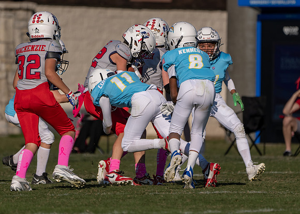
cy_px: 93
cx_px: 141
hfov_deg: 3.1
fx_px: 5602
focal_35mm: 658
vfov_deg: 2.2
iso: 160
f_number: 5.6
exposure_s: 1/2000
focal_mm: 400
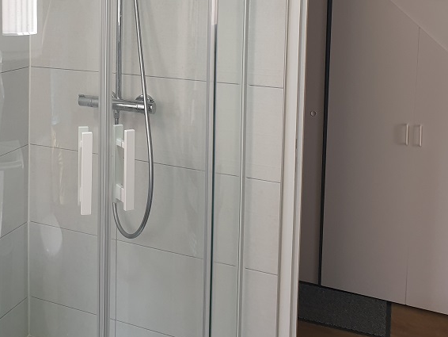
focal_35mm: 47
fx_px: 609
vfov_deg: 29.7
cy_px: 37
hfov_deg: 39.2
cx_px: 106
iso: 80
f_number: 2.4
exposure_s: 1/50
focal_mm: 4.3
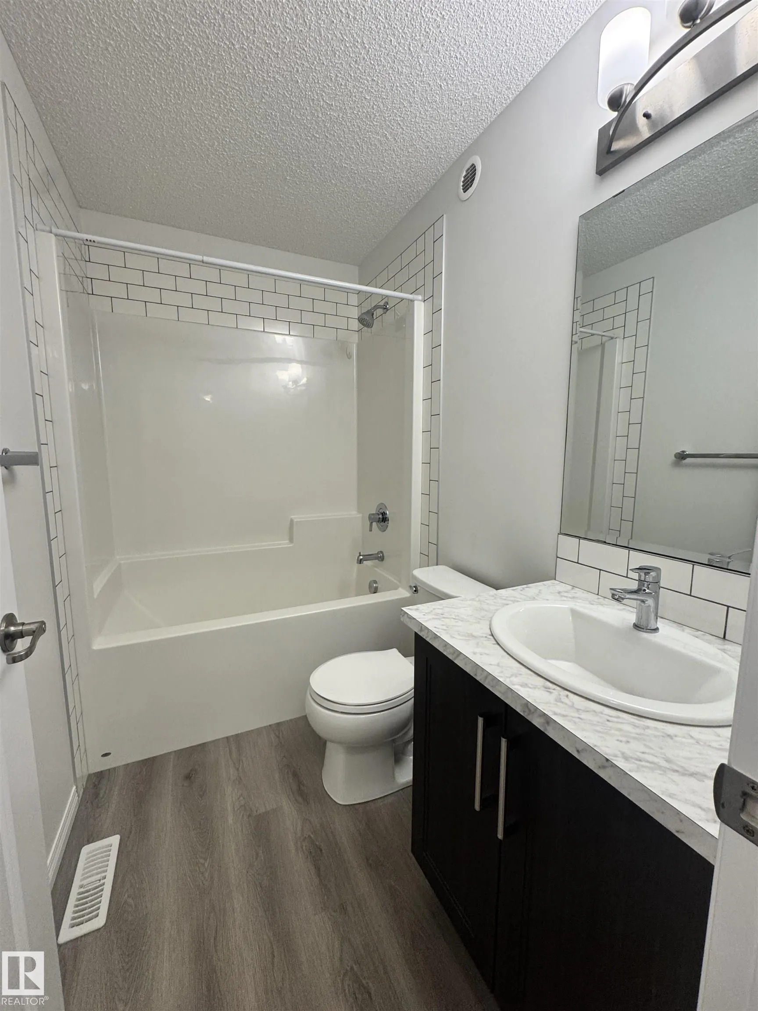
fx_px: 409
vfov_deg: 102.1
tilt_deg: -6.6
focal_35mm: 14
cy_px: 506
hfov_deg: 85.7
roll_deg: +0.4
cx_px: 379
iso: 200
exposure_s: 1/120
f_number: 2.2
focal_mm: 2.22
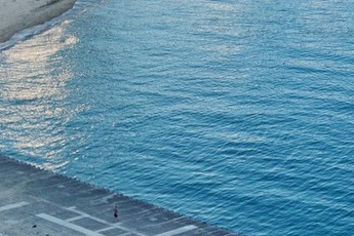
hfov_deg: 13.5
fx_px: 1475
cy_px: -274
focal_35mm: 150
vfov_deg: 8.6
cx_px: 336
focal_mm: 32
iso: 200
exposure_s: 1/250
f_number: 8
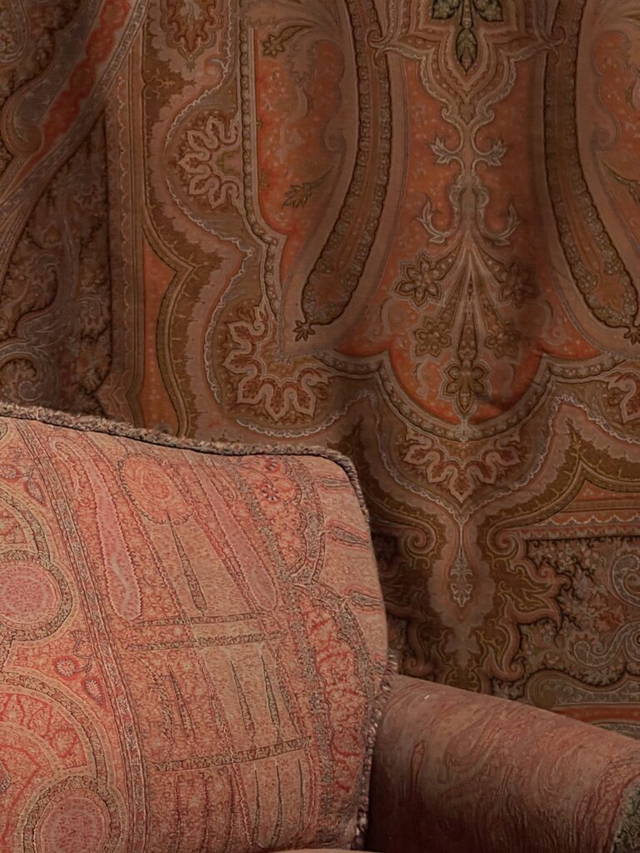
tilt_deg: -4.1
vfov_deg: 30.3
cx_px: 320
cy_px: 426
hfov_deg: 22.9
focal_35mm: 64
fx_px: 1578
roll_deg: -1.2
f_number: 2.2
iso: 1250
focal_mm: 7.5
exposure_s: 1/24
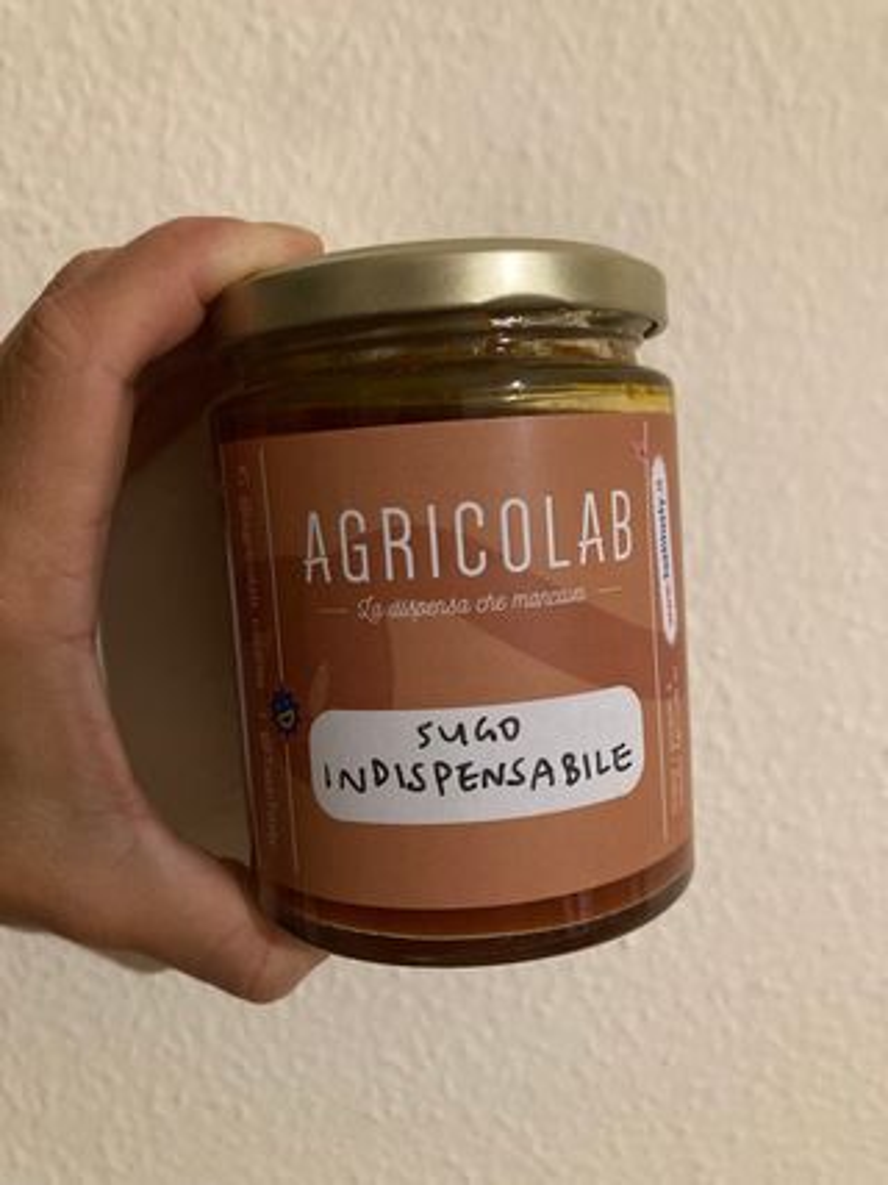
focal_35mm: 28
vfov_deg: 63.5
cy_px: 592
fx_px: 958
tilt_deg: -4.0
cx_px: 444
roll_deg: +0.5
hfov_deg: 49.7
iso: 640
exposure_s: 1/30
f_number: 1.8
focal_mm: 3.99
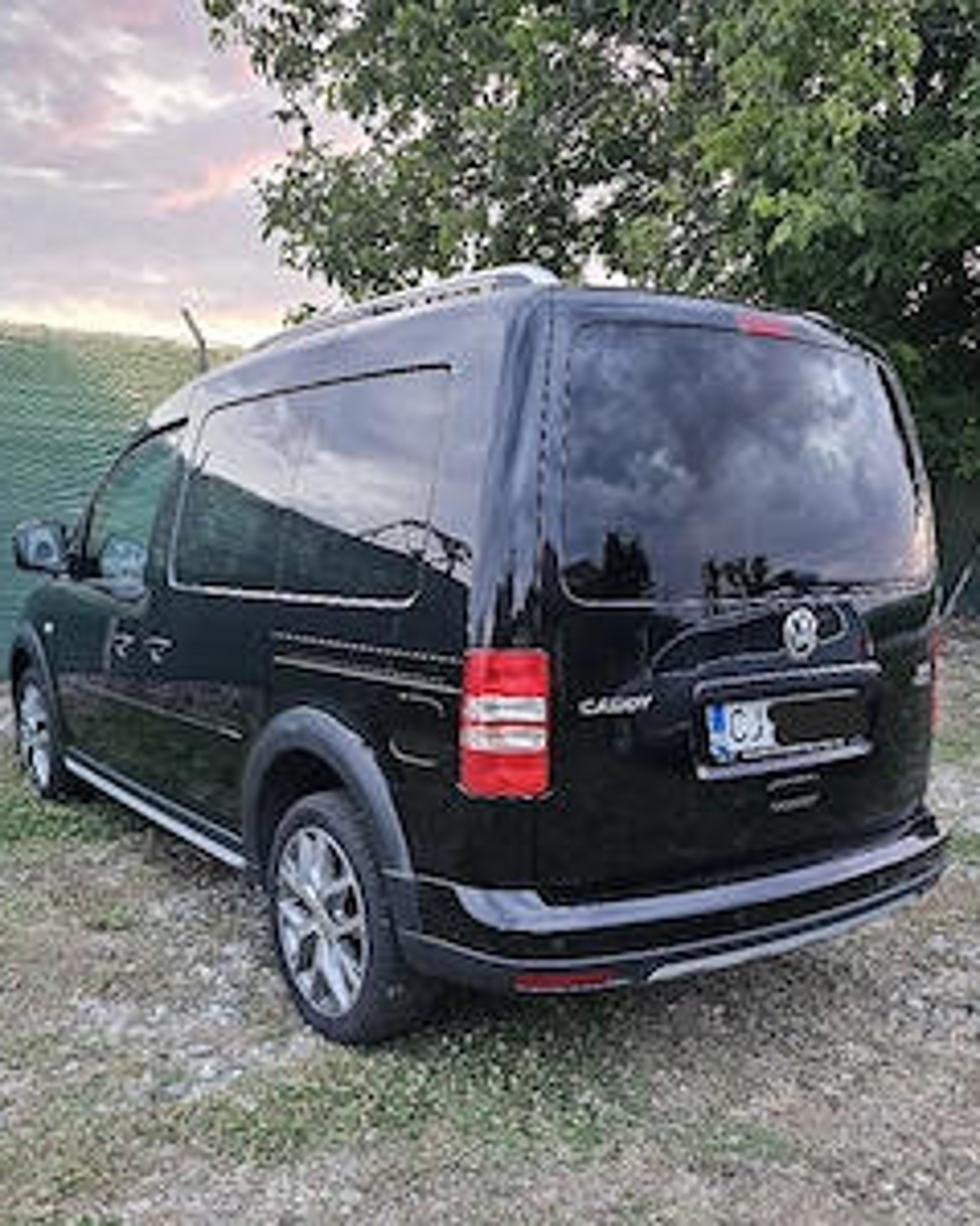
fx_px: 1088
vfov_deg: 58.2
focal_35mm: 30
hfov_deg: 48.5
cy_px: 746
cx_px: 463
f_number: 1.7
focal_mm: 6.3
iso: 640
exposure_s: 1/50.3
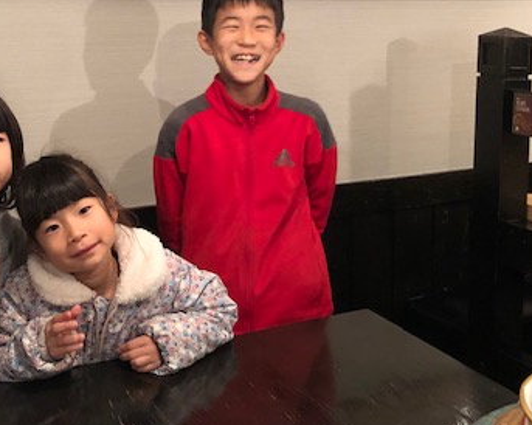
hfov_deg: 36.4
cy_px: 74
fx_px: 803
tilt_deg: -1.5
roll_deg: -0.8
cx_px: 194
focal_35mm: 51
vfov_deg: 28.9
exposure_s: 1/40
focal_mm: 3.99
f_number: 1.8
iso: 320
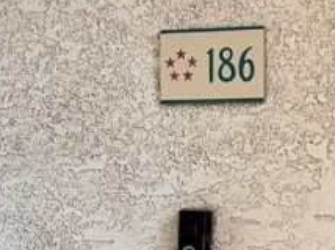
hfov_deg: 16.8
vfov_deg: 12.8
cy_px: 206
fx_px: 1112
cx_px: 332
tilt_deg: -0.8
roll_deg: +0.0
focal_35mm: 115
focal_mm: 6.76
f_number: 1.78
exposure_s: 1/121
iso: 160
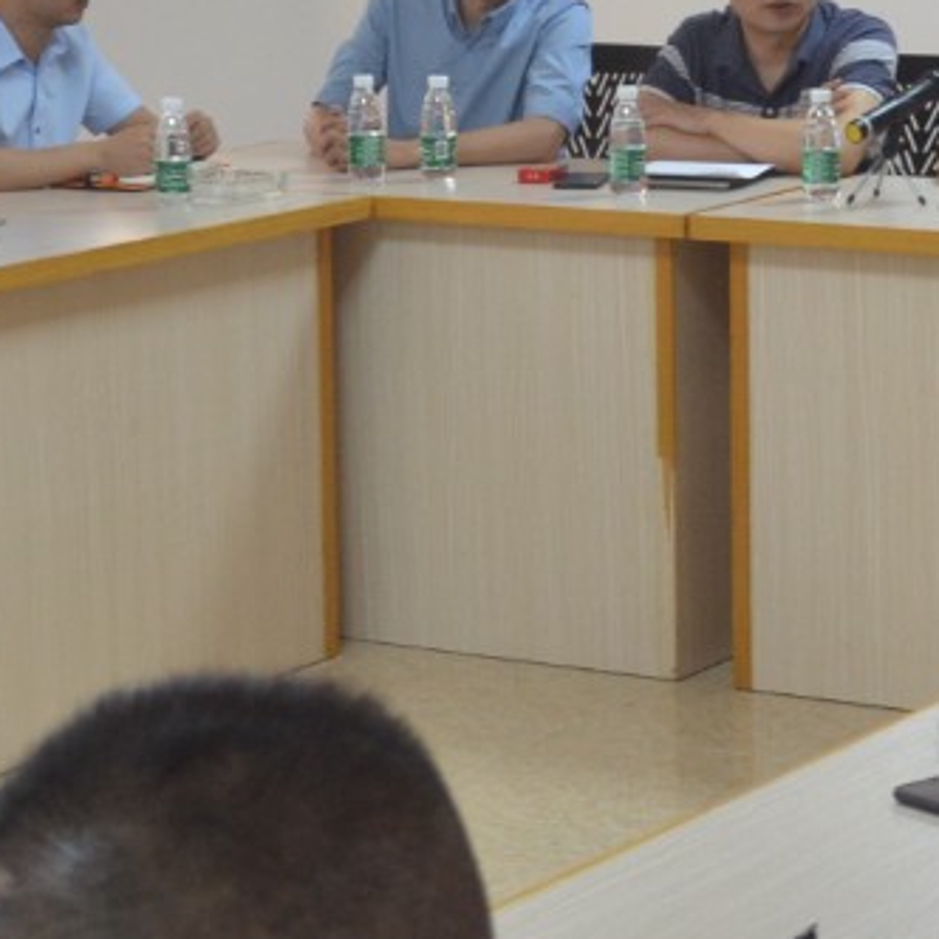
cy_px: 136
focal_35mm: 135
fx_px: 4143
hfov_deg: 12.9
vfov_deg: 12.8
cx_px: 639
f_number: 3.8
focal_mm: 22
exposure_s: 1/60
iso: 560
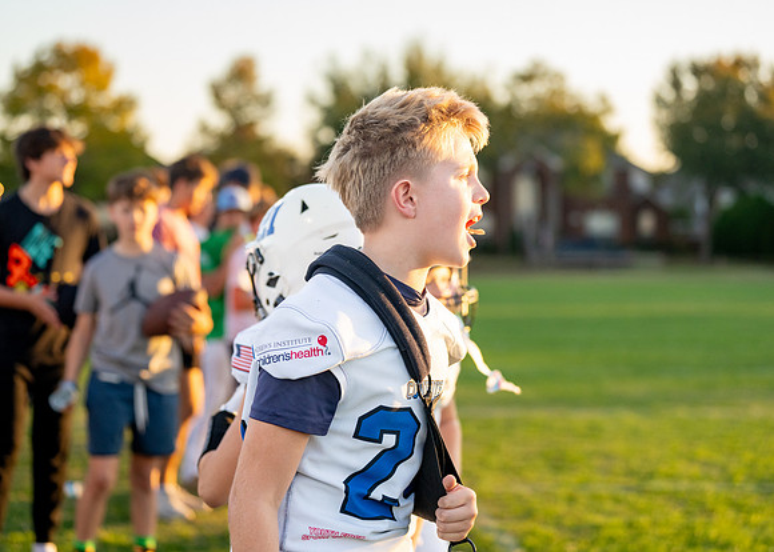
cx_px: 390
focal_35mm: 82
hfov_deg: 24.2
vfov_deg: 17.4
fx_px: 1806
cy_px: 251
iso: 1000
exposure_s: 1/1600
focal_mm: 70
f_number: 2.8
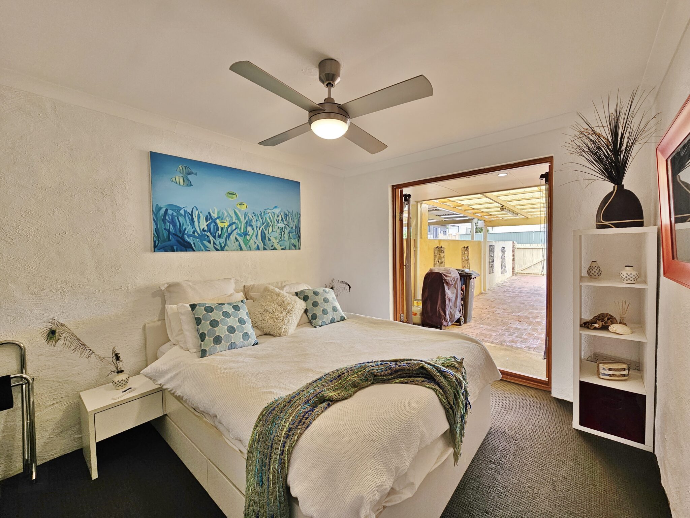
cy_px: 259
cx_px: 345
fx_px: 259
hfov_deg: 106.2
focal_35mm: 13
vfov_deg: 89.9
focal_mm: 2.2
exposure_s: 1/50
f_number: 2.2
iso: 50
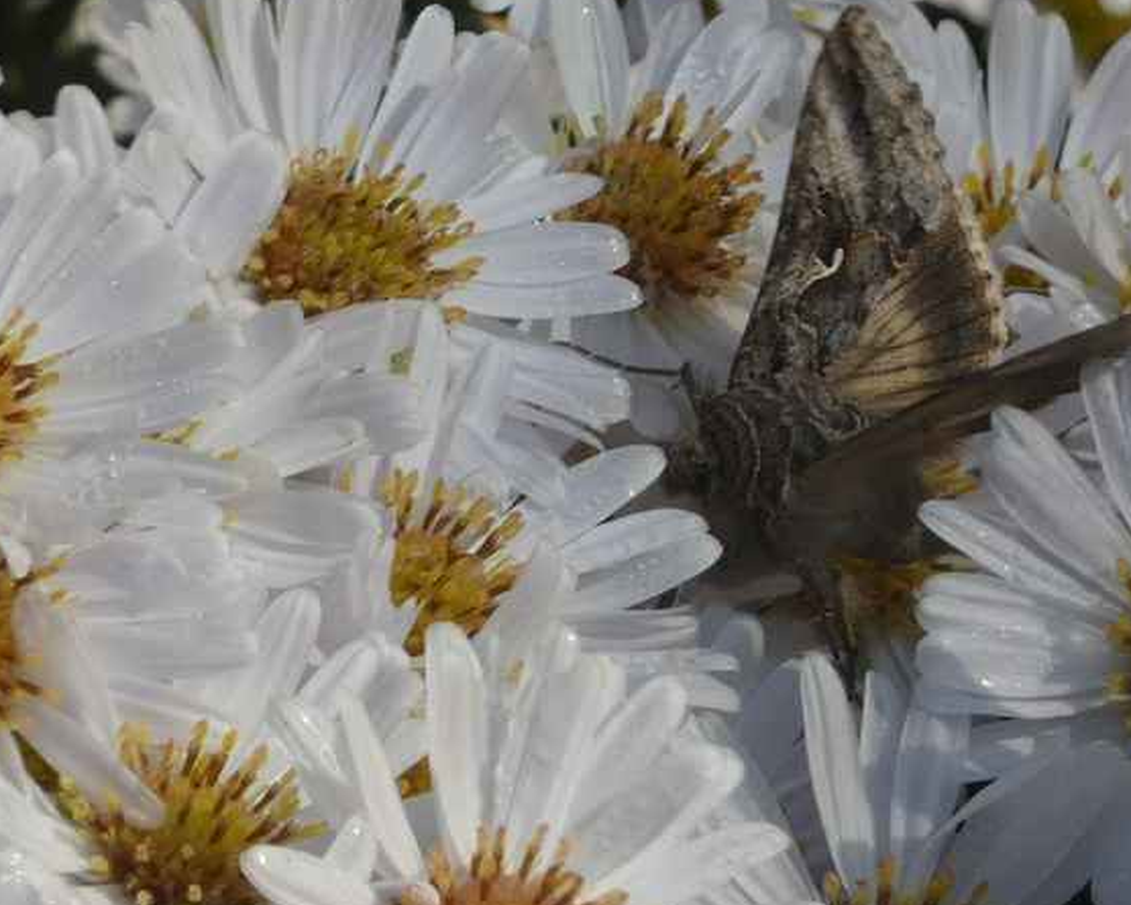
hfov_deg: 2.7
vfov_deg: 2.2
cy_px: 330
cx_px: 749
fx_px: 23565
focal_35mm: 704
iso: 80
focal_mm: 84
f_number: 5.6
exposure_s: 1/200
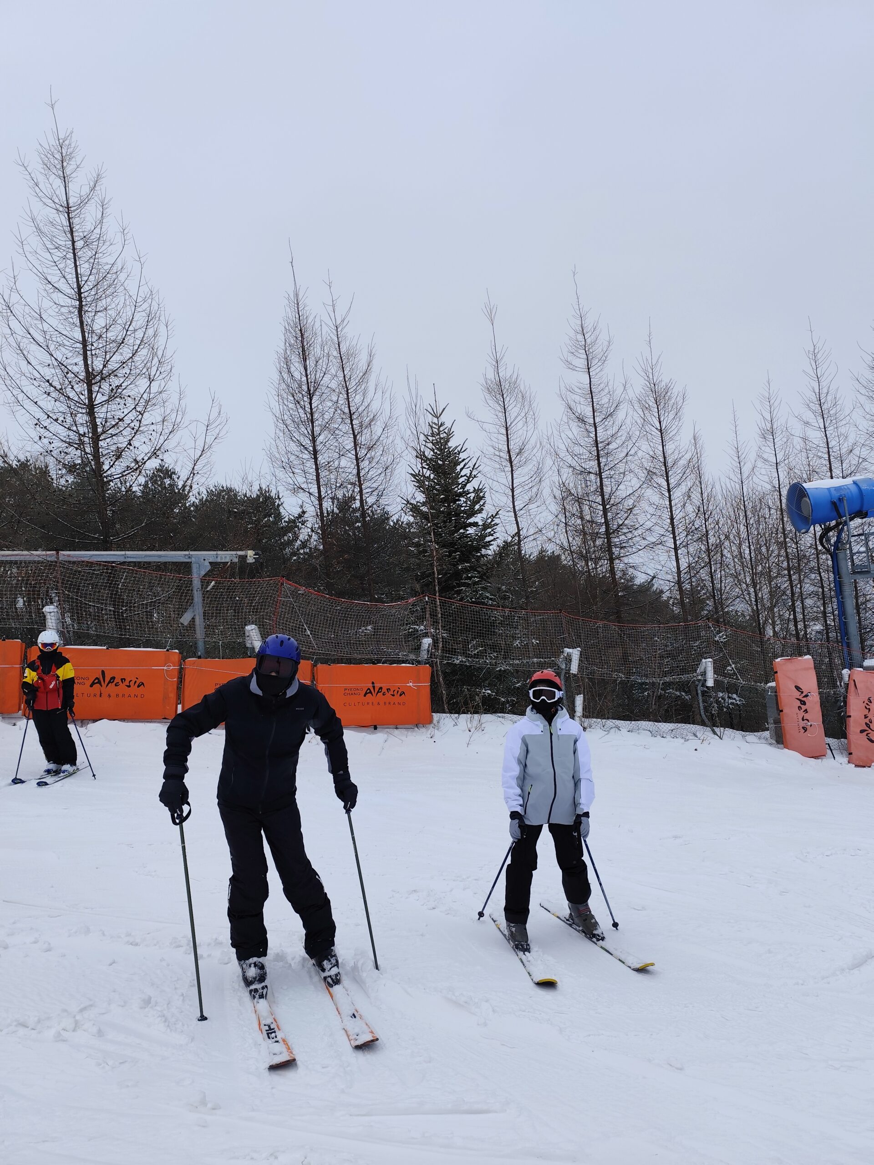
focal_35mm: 23
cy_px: 582
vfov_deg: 73.9
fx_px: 774
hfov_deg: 58.9
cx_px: 437
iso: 50
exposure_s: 1/912
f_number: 1.65
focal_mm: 6.19
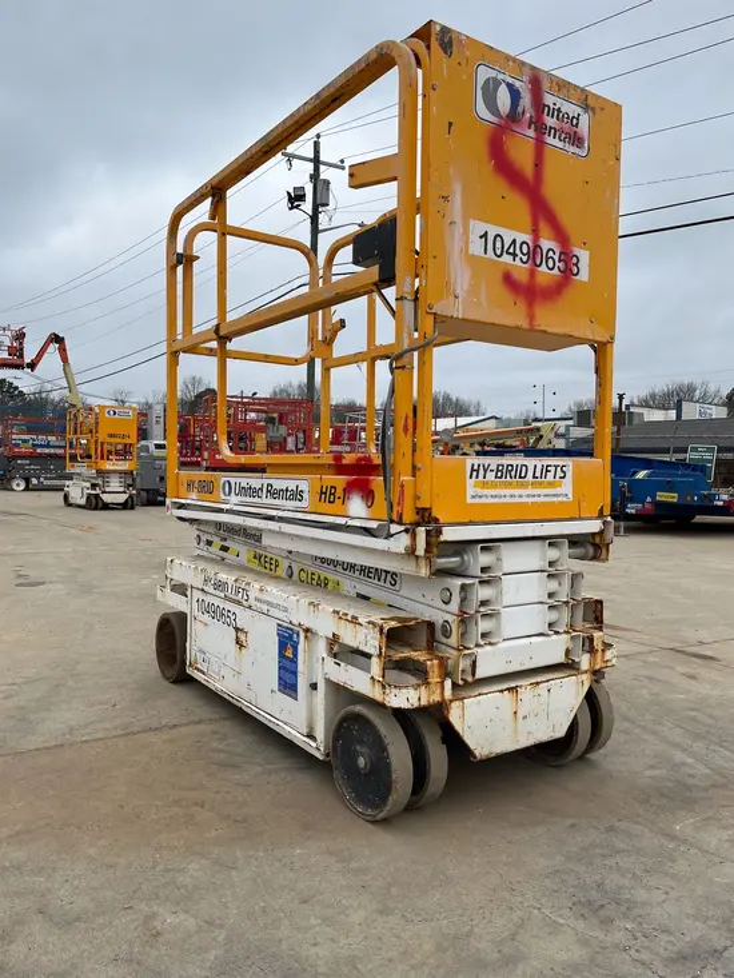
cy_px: 489
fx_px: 735
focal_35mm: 26
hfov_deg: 53.1
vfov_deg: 67.3
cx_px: 367
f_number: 1.6
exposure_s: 1/1018
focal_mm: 5.1
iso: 50
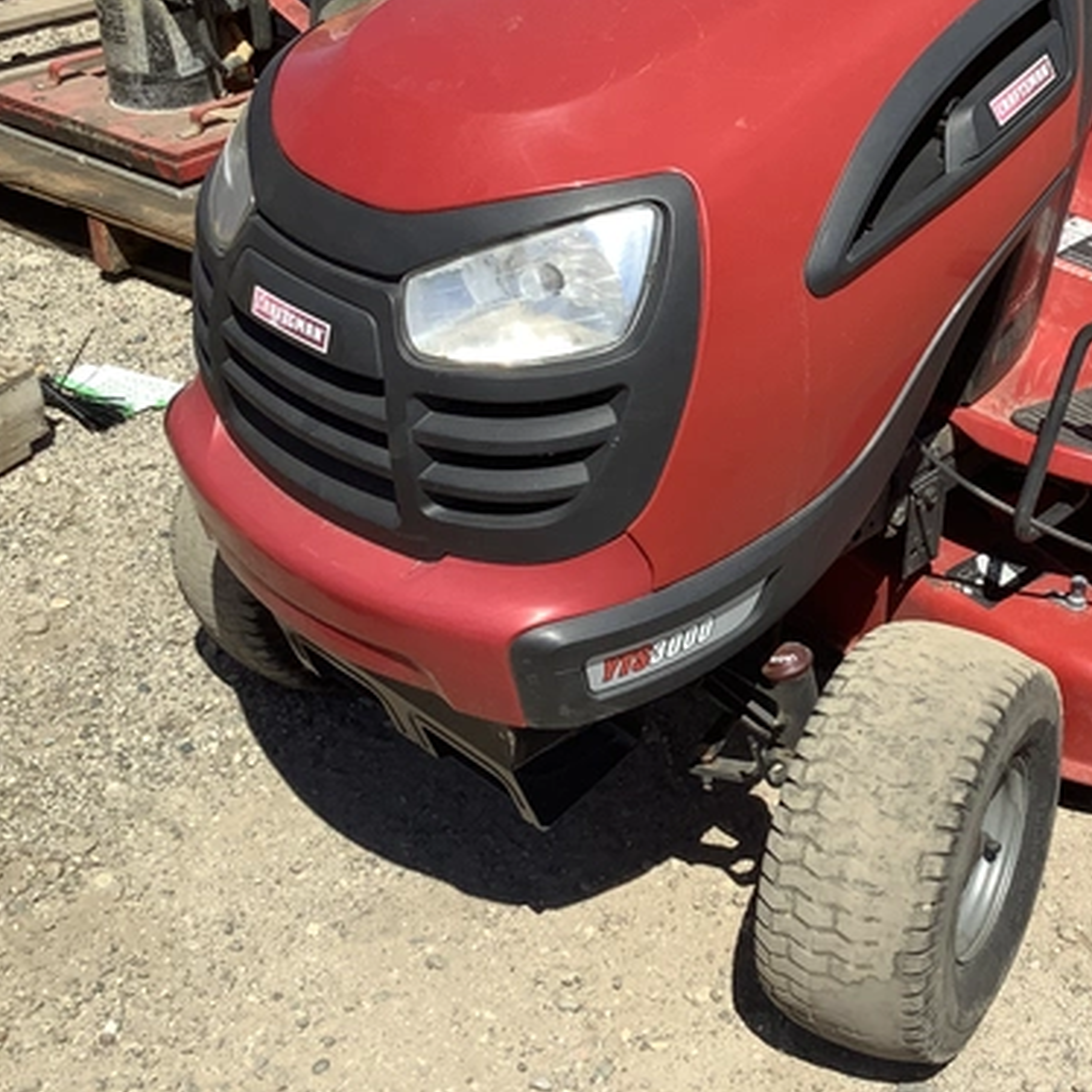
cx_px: 917
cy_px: 305
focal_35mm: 55
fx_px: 1963
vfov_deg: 30.7
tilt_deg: -26.4
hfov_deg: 30.1
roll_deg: -0.3
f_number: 2.4
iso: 25
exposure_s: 1/1199
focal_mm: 3.3
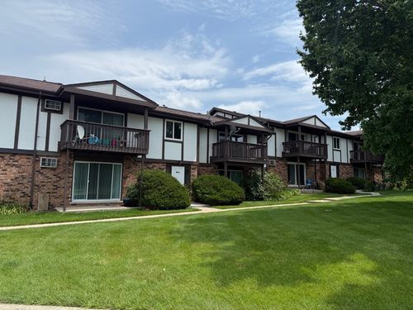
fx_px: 286
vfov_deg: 56.8
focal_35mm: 24
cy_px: 155
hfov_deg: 71.6
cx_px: 206
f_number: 1.78
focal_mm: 6.76
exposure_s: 1/5714
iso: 80
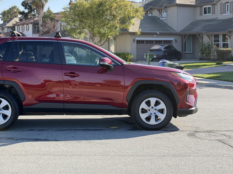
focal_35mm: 67
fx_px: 451
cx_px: 73
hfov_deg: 28.7
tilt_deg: -2.0
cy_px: 65
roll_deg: +0.5
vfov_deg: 21.9
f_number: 1.78
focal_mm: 6.76
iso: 100
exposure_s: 1/1085
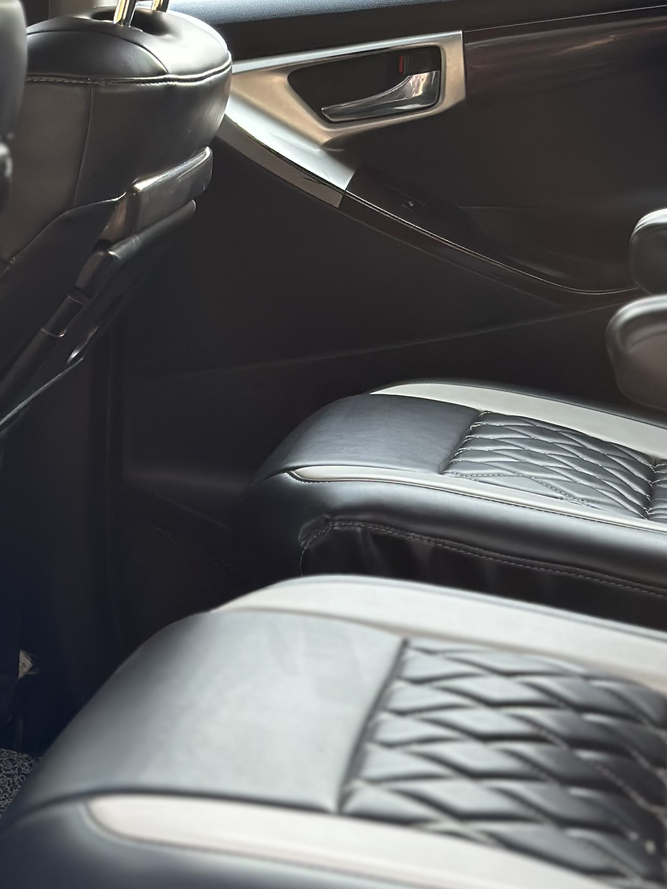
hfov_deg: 15.1
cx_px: 430
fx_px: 2518
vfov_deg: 19.7
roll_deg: +1.6
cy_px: 114
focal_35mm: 98
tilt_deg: -4.5
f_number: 1.78
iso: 80
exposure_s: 1/201
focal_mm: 6.86
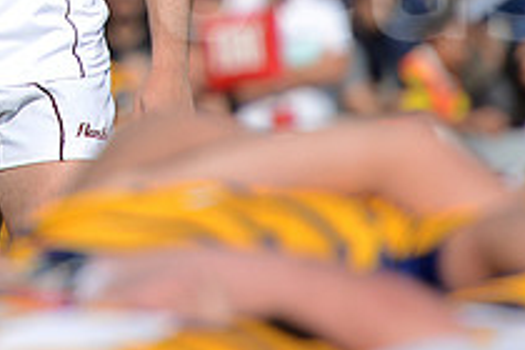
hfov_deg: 2.8
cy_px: -44
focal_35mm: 747
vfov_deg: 1.8
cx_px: -58
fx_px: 10893
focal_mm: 270
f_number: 4
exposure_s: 1/2000
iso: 320
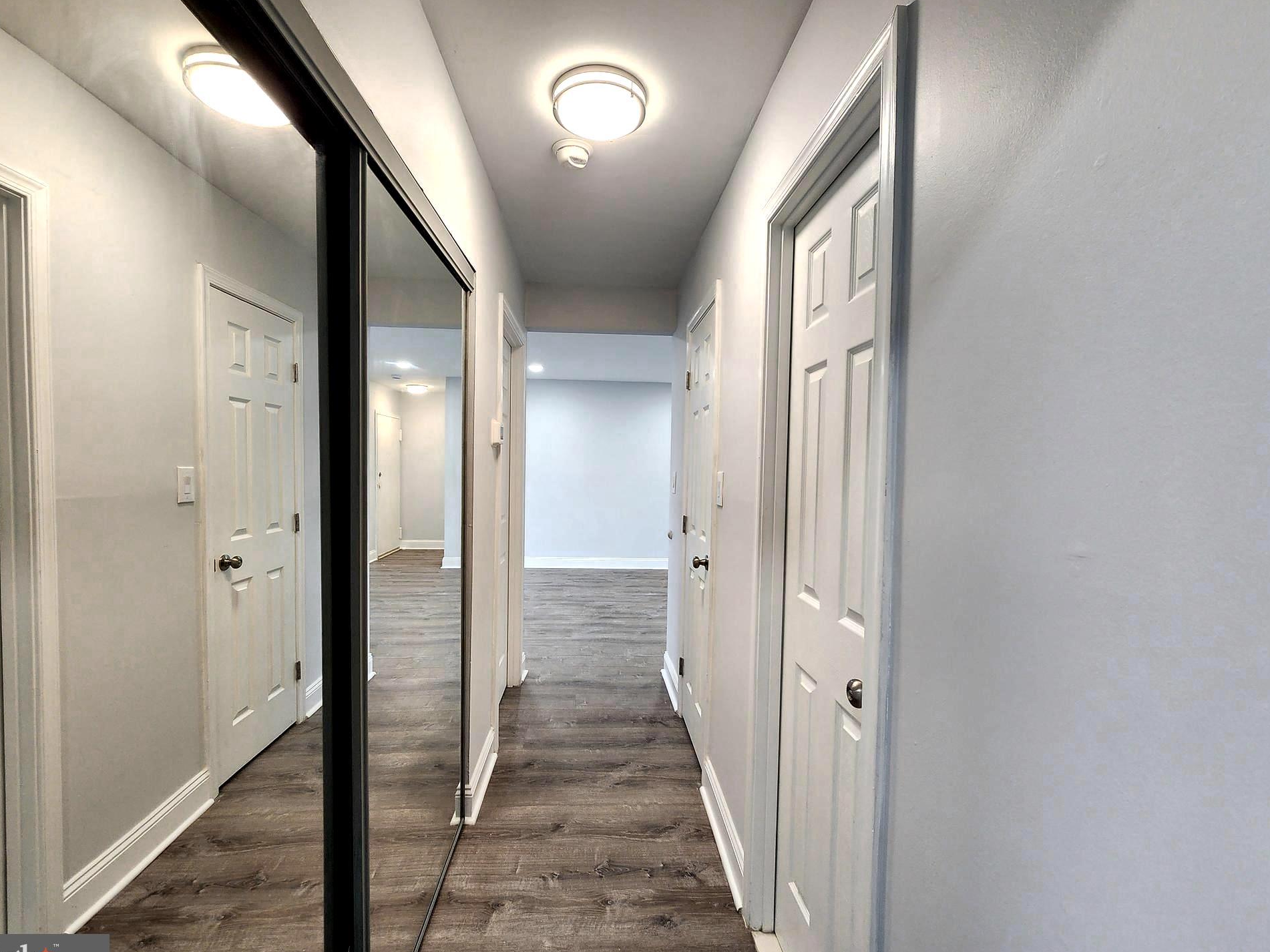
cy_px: 476
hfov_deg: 102.1
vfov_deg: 85.7
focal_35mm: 14
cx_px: 626
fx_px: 514
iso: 160
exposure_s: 1/60
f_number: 2.2
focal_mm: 2.2
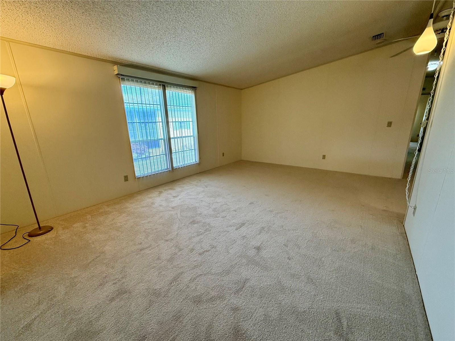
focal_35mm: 14
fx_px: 184
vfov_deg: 85.7
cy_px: 170
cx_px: 228
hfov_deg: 102.1
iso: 125
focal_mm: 2.22
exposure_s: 1/120
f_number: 2.2
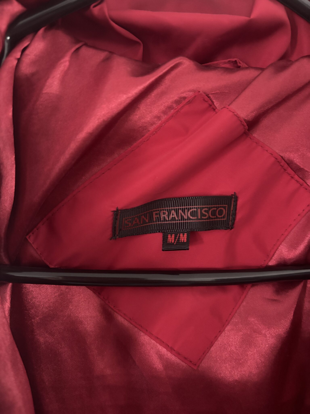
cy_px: 207
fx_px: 310
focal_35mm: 26
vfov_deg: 67.3
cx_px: 155
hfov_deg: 53.1
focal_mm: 5.96
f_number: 1.6
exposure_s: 1/30
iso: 800
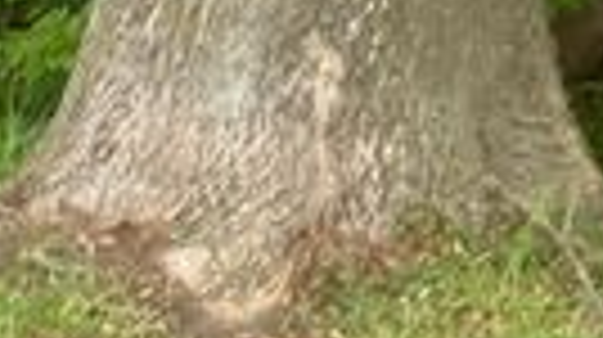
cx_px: -549
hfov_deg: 13.0
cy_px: 874
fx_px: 2332
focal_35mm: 146
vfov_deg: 7.6
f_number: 1.8
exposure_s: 1/442
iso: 32
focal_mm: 3.99
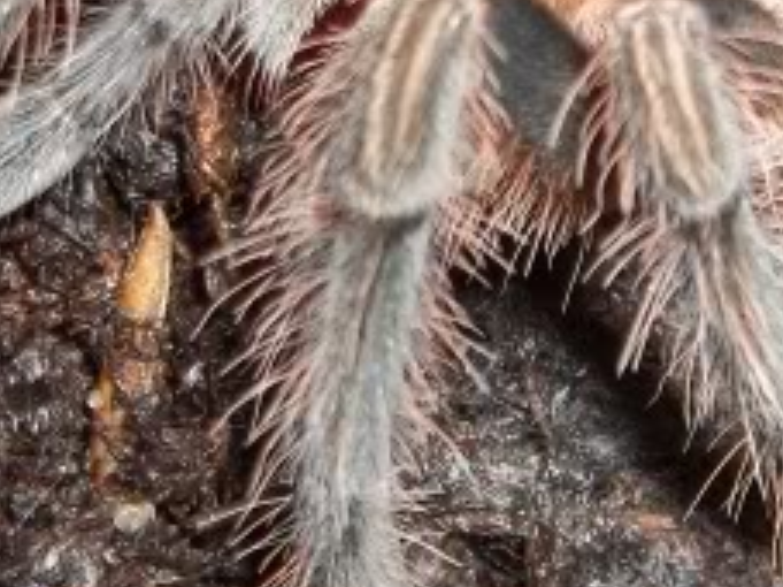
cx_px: 531
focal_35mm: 149
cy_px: 86
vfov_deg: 9.9
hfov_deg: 13.2
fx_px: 3369
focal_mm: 5.9
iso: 64
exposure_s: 1/30
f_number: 3.3
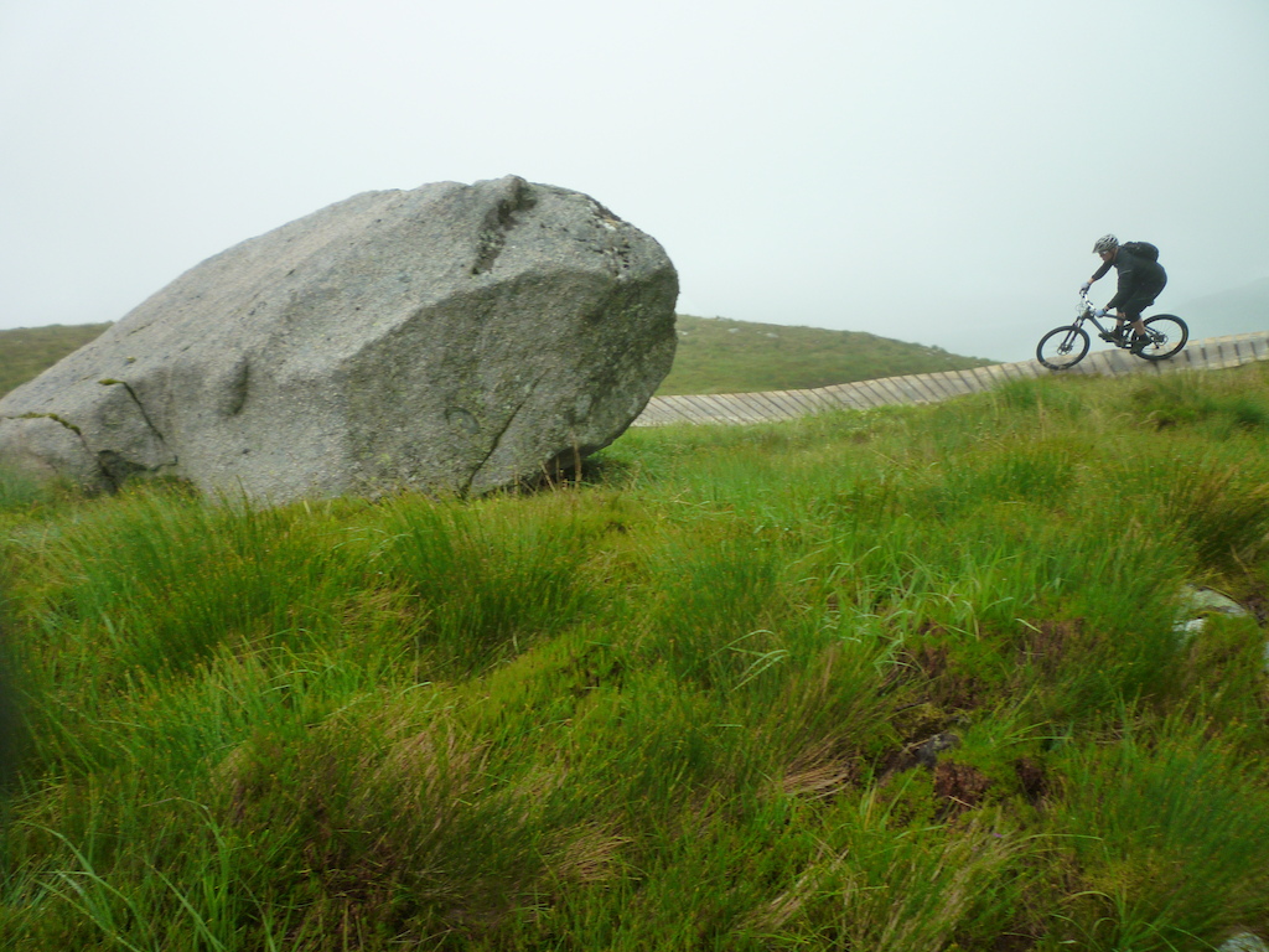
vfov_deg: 48.2
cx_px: 634
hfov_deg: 61.7
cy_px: 476
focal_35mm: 29
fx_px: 1063
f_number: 3.3
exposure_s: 1/200
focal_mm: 5.2
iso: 125
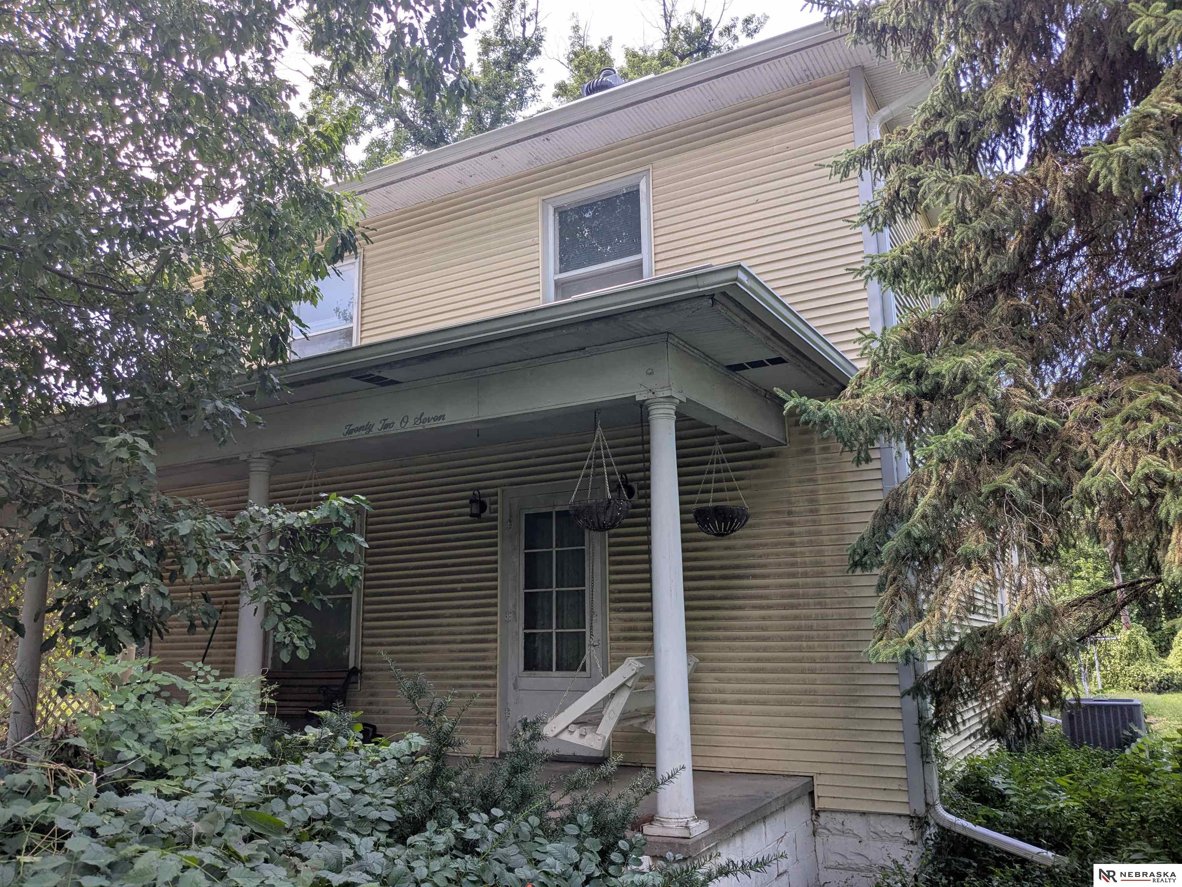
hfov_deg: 65.3
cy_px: 444
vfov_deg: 51.4
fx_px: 922
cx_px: 591
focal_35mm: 27
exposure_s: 1/487
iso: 45
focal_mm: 4.38
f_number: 1.73
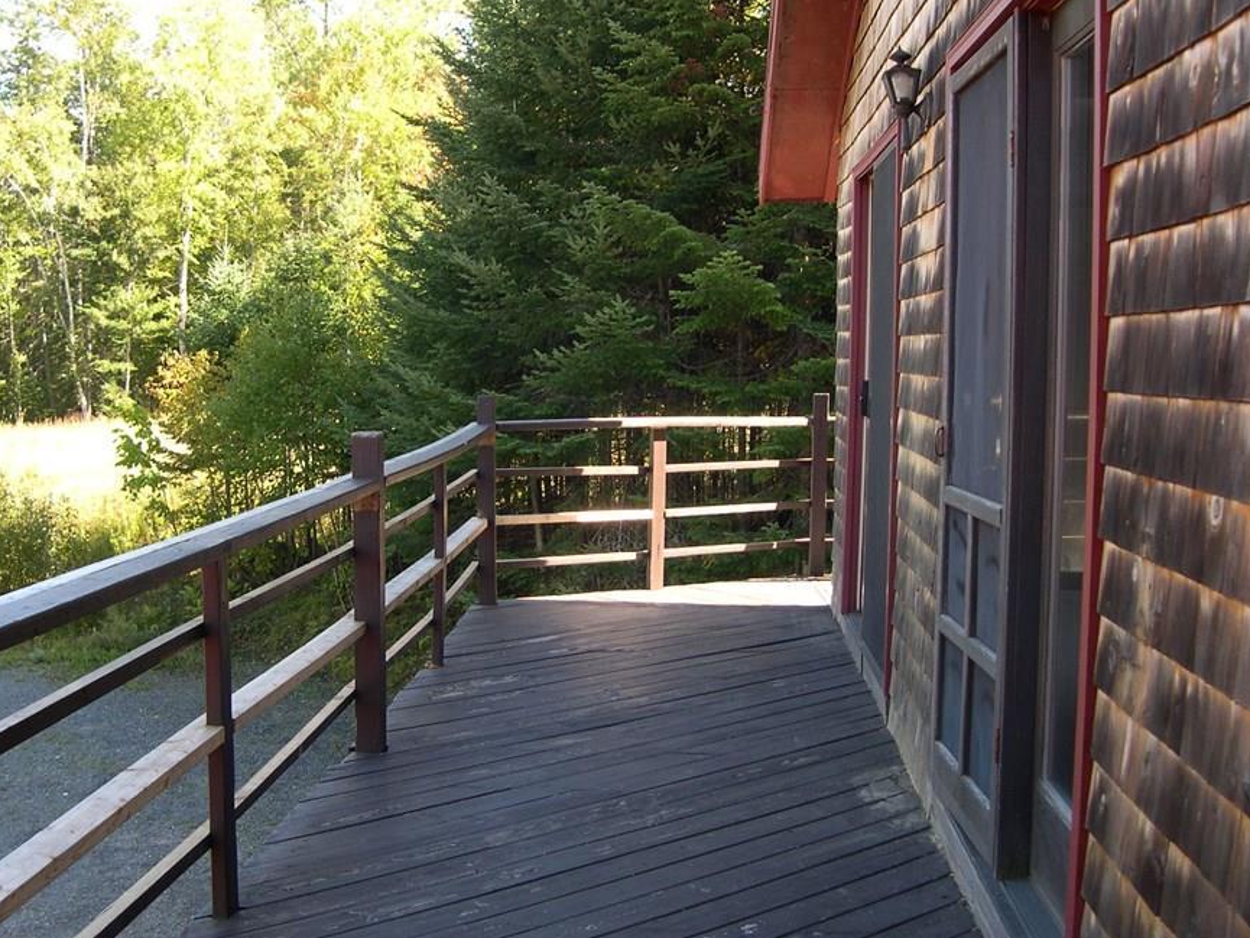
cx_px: 519
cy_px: 451
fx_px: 1625
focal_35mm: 45
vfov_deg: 32.2
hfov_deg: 41.9
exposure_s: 1/96.1
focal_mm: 8
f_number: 2.8
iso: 100
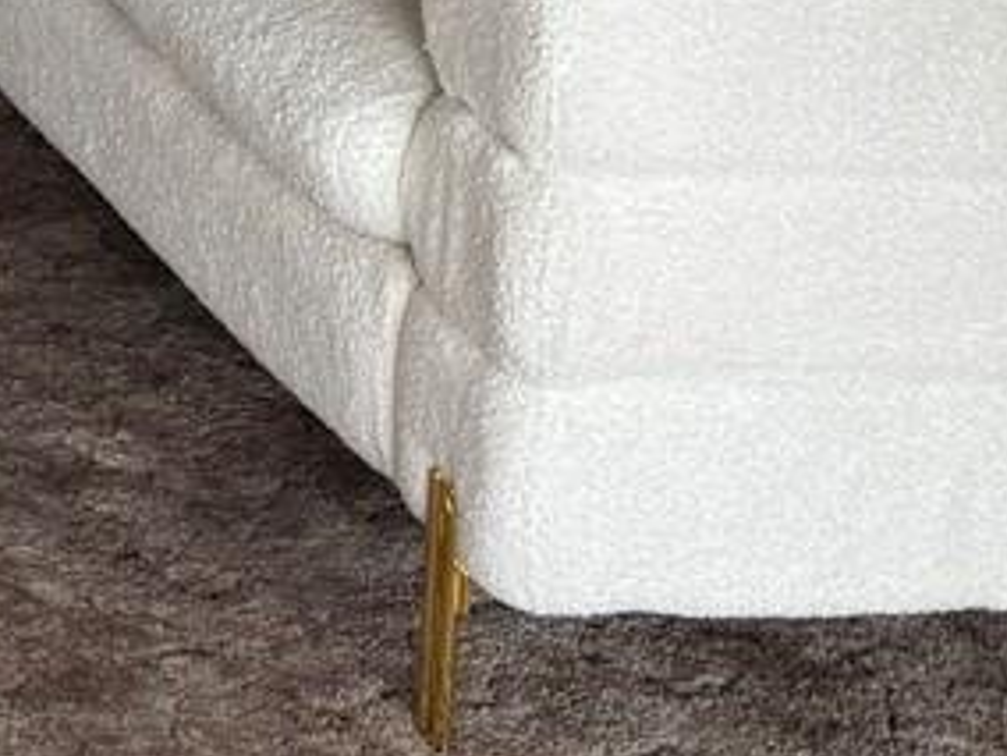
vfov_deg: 10.1
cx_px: -1347
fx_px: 3927
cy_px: -788
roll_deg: -0.3
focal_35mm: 135
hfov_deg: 12.0
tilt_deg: -12.5
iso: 125
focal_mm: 6.76
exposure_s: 1/120
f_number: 1.78
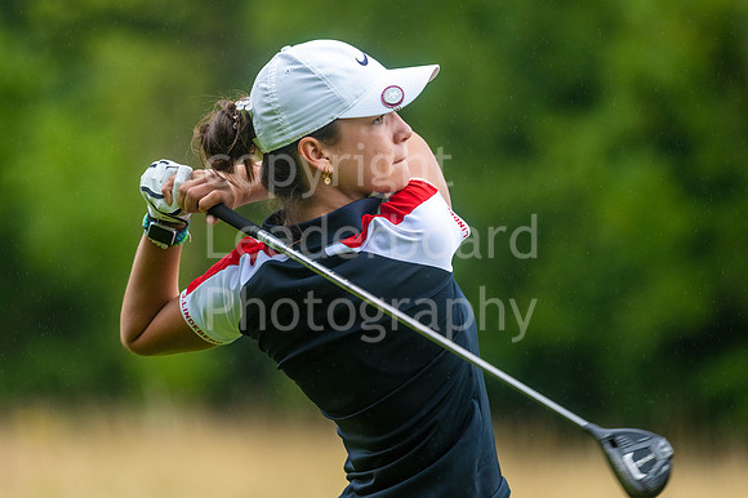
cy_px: 219
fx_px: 10472
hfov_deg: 4.1
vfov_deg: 2.7
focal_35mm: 504
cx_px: 329
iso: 320
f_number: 4
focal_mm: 300
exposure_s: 1/500
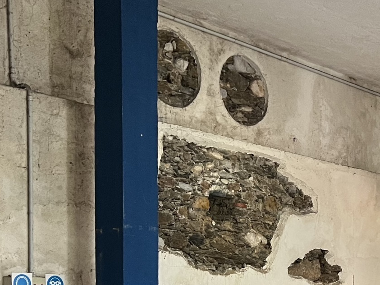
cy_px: 352
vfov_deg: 17.7
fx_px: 867
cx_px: 384
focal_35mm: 79
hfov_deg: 23.6
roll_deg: -0.4
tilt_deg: -4.3
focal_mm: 5.7
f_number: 1.5
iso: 250
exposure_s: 1/60
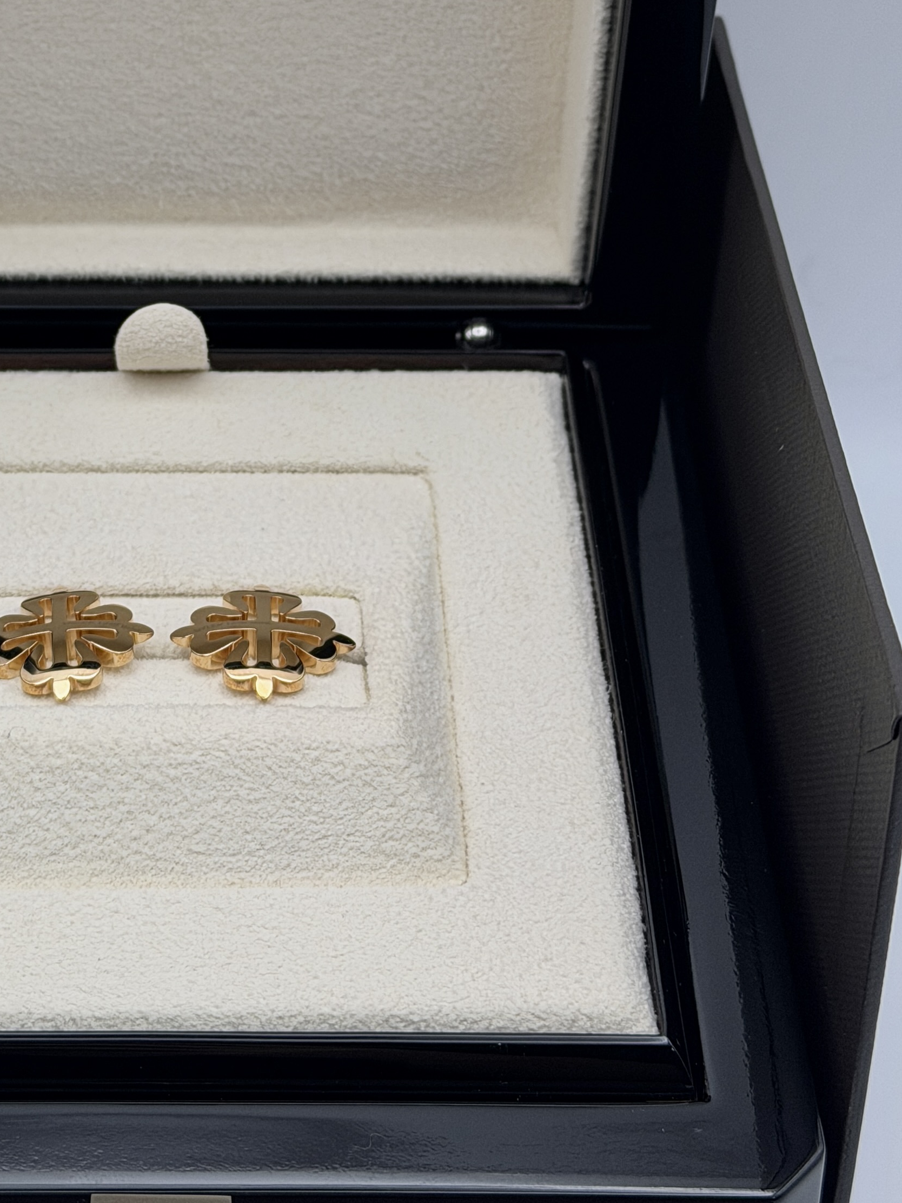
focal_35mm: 81
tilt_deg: -32.7
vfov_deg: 23.9
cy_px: 353
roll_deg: -0.3
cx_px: 157
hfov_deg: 18.0
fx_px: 2814
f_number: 1.78
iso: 64
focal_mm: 6.76
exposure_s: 1/466
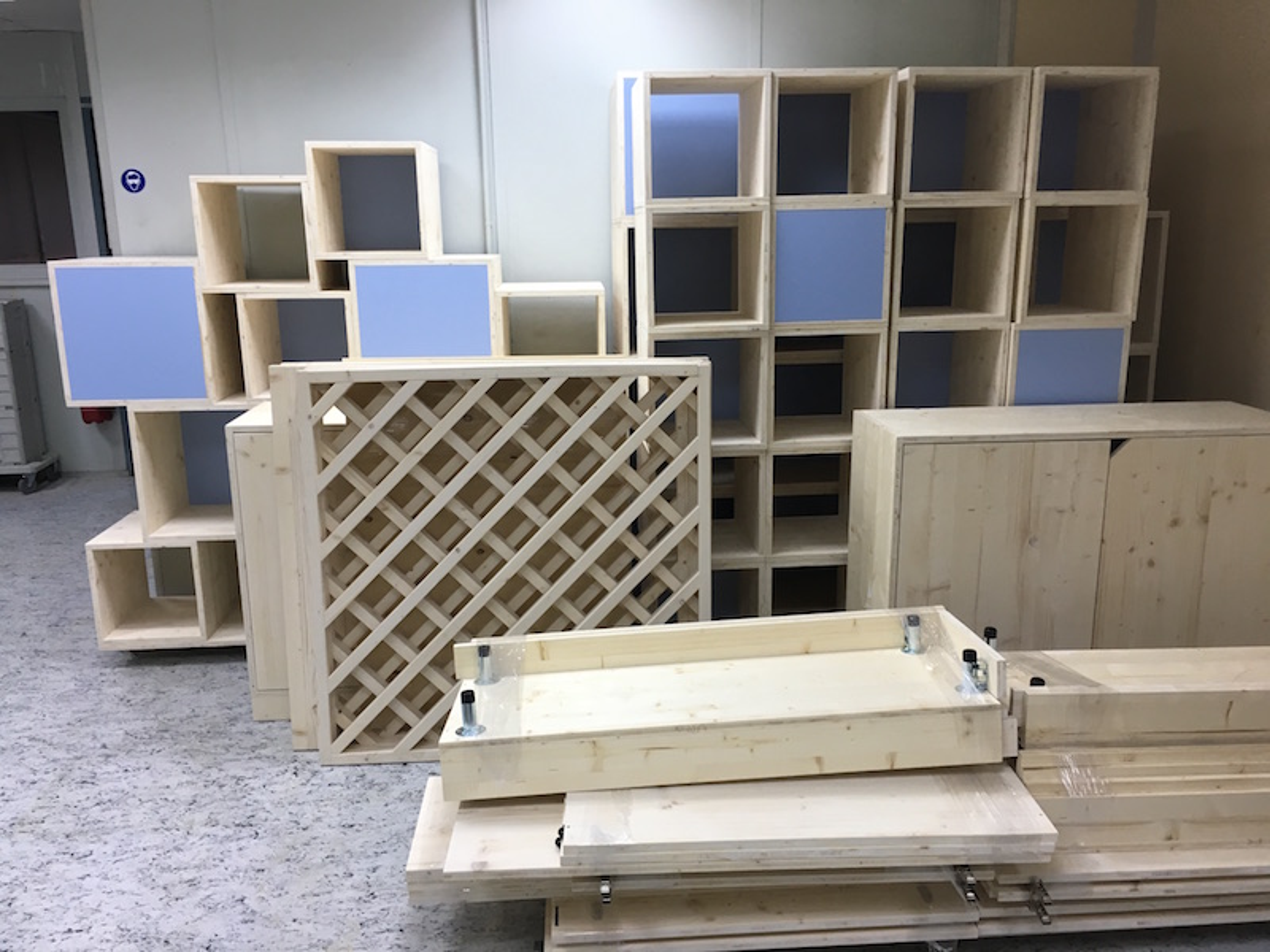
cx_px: 635
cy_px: 476
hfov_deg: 61.7
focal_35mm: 29
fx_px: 1064
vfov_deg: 48.2
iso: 64
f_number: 2.2
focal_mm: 4.15
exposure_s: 1/33
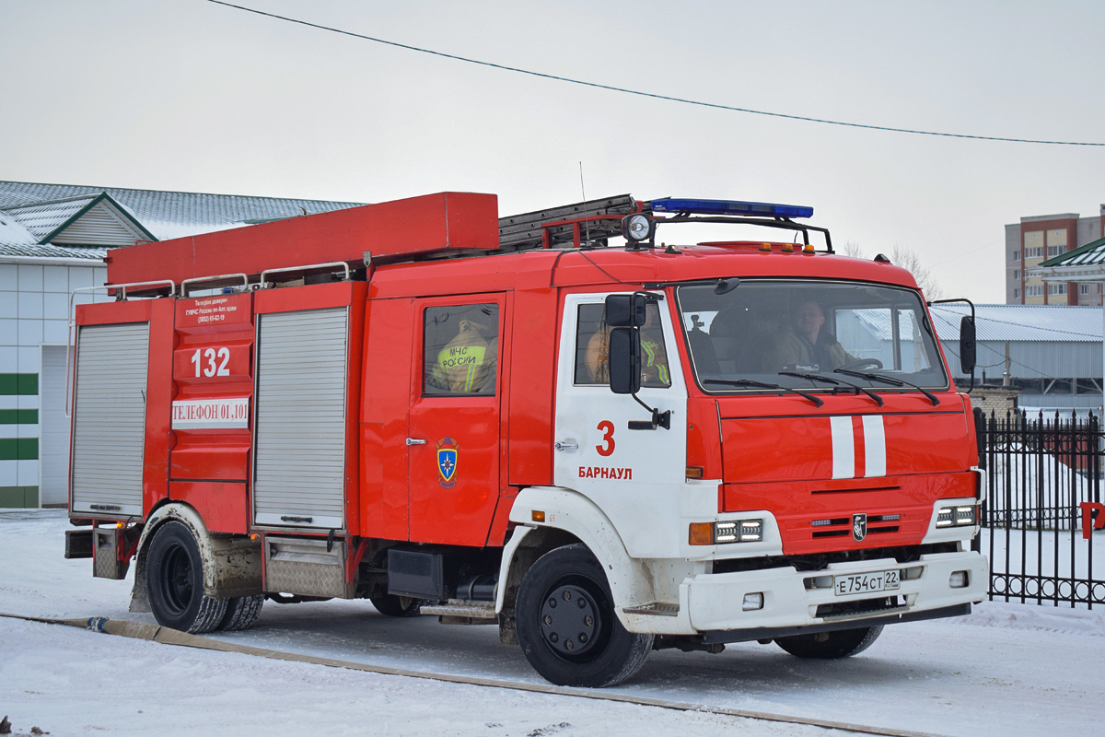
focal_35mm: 63
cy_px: 368
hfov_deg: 31.9
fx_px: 1934
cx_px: 552
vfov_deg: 21.6
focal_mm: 42
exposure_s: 1/800
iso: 800
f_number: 6.3
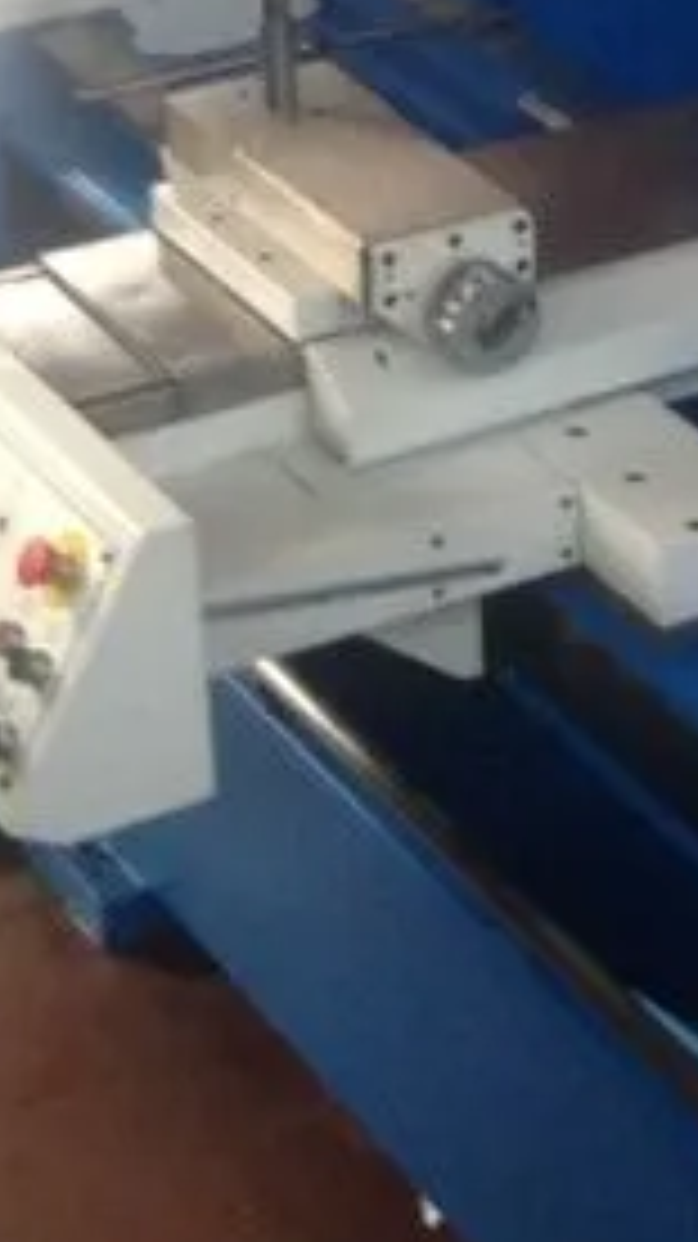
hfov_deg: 8.9
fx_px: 4382
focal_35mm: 133
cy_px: 79
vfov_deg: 15.9
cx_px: 1058
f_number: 2.4
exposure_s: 1/24
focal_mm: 3.3
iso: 80
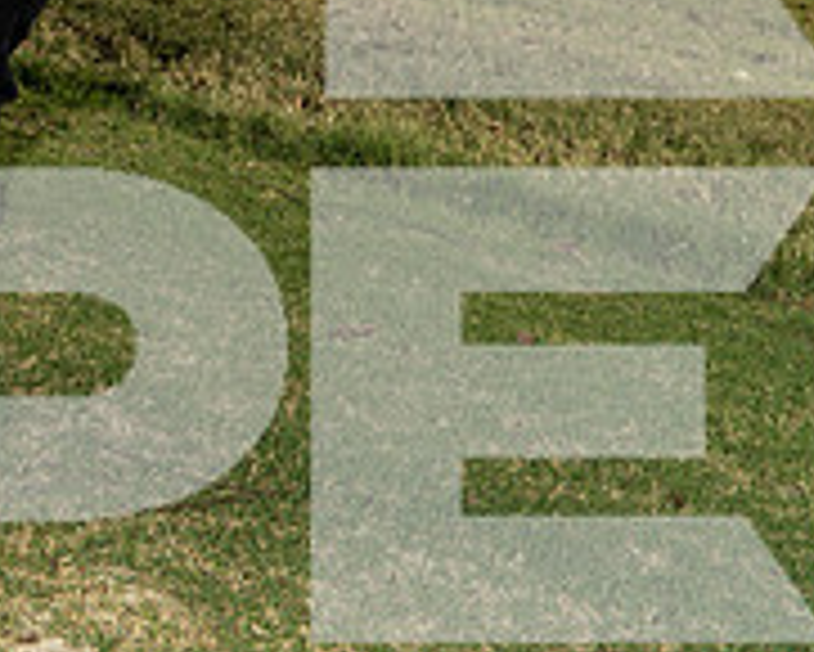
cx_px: -301
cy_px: -137
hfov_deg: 22.9
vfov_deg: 19.9
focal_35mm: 72
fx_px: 1736
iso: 500
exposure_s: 1/200
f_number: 8
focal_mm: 24
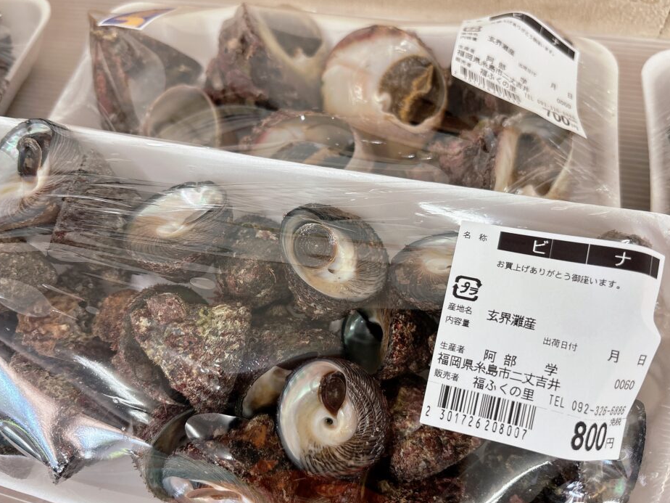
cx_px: 328
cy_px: 257
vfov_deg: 51.4
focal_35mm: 27
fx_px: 523
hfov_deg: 65.3
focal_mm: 5.96
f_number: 1.6
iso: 125
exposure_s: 1/60
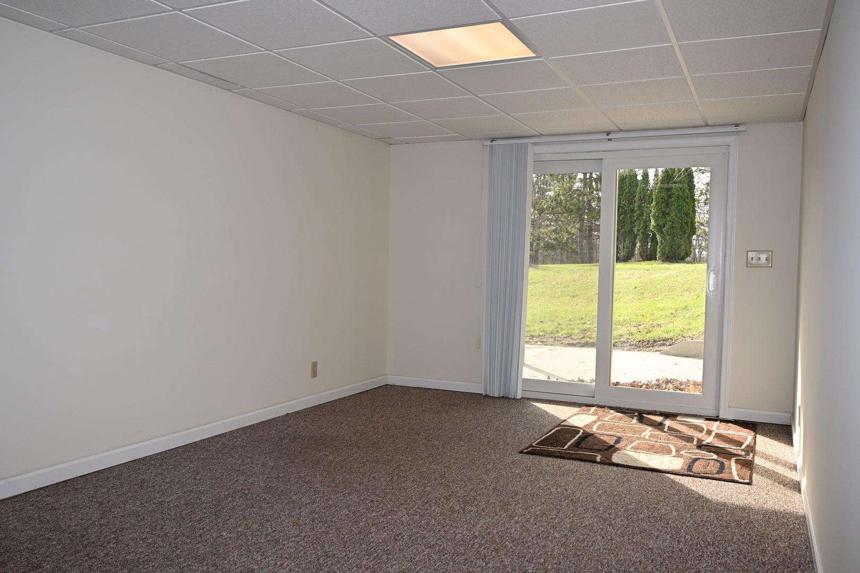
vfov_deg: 42.6
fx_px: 735
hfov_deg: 60.7
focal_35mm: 31
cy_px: 286
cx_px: 430
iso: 180
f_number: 5.6
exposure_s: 1/125
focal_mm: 20.5
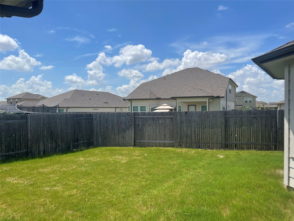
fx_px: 221
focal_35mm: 26
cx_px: 147
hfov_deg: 67.3
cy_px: 110
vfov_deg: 53.1
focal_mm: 4.2
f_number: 1.6
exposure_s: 1/4831
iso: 32
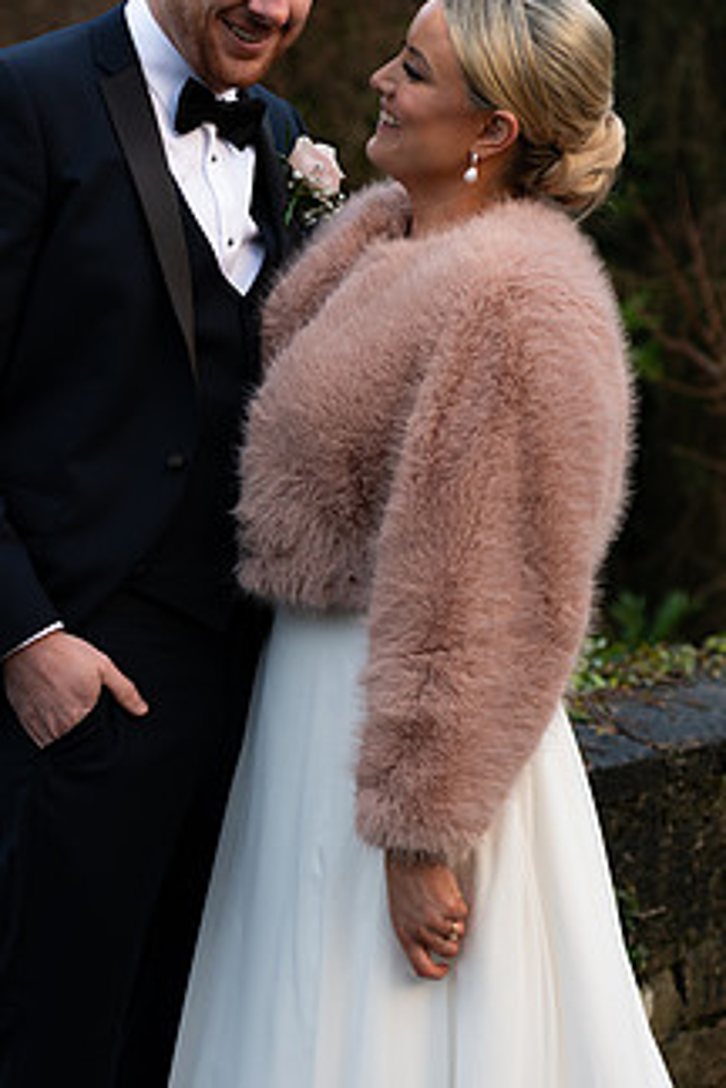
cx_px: 289
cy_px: 447
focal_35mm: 111
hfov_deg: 12.3
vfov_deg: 18.4
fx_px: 3357
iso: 200
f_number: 3.5
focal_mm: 80
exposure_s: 1/160
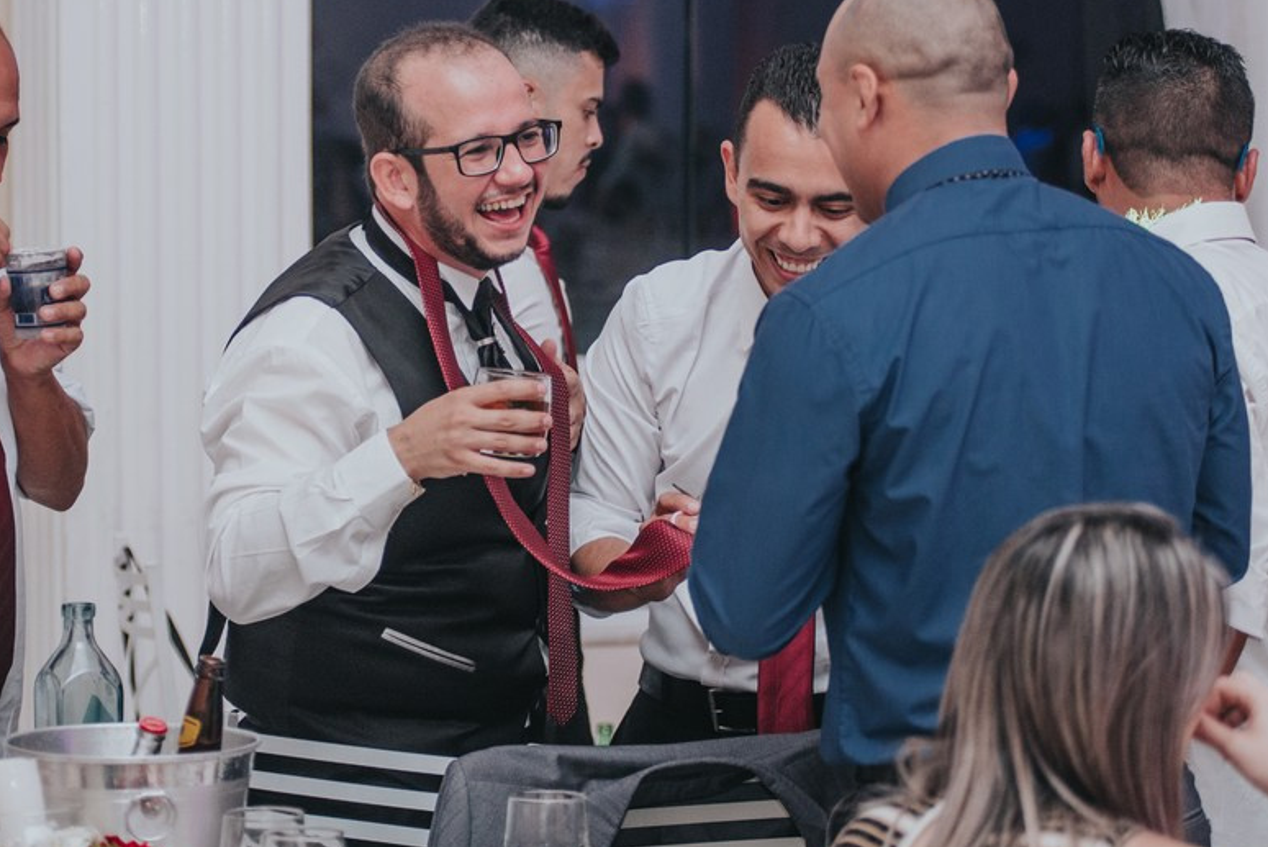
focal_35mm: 124
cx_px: 480
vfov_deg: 11.1
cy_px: 346
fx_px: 4370
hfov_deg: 16.5
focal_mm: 80
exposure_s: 1/125
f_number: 2.8
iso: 1600
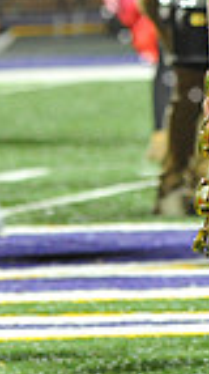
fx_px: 8429
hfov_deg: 1.4
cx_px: 314
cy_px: -120
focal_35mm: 852
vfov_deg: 2.5
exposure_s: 1/250
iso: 5000
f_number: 5.6
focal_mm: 200
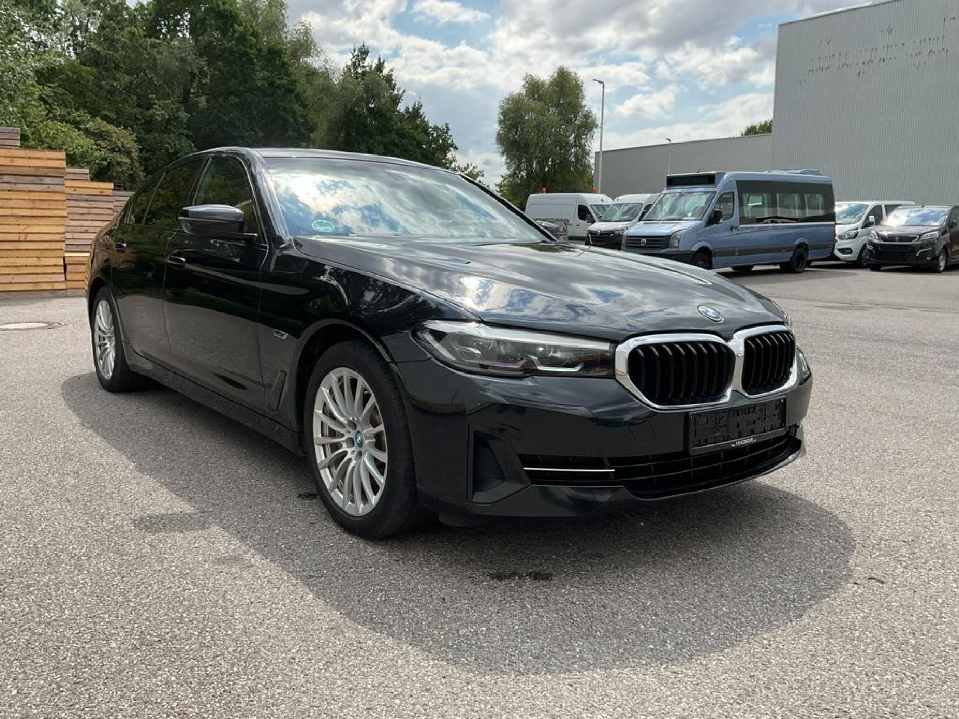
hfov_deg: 61.7
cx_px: 480
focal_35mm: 29
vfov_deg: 48.2
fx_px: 803
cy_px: 360
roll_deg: -2.3
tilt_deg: -8.7
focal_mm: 3
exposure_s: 1/1451
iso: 16
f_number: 1.8
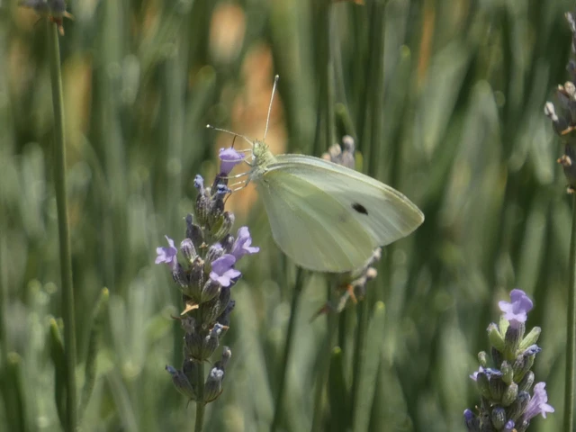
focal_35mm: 531
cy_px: 216
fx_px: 8836
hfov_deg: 3.7
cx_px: 288
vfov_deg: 2.8
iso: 160
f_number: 5.6
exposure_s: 1/250
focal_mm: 95.2
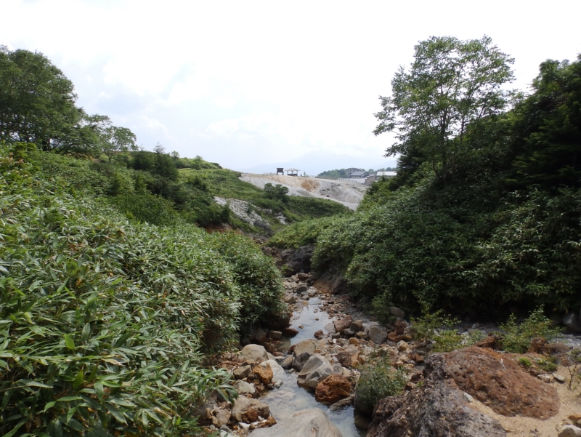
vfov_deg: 61.1
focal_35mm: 22
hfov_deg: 76.4
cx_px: 290
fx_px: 369
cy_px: 218
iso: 80
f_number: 4.5
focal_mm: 4
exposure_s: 1/500
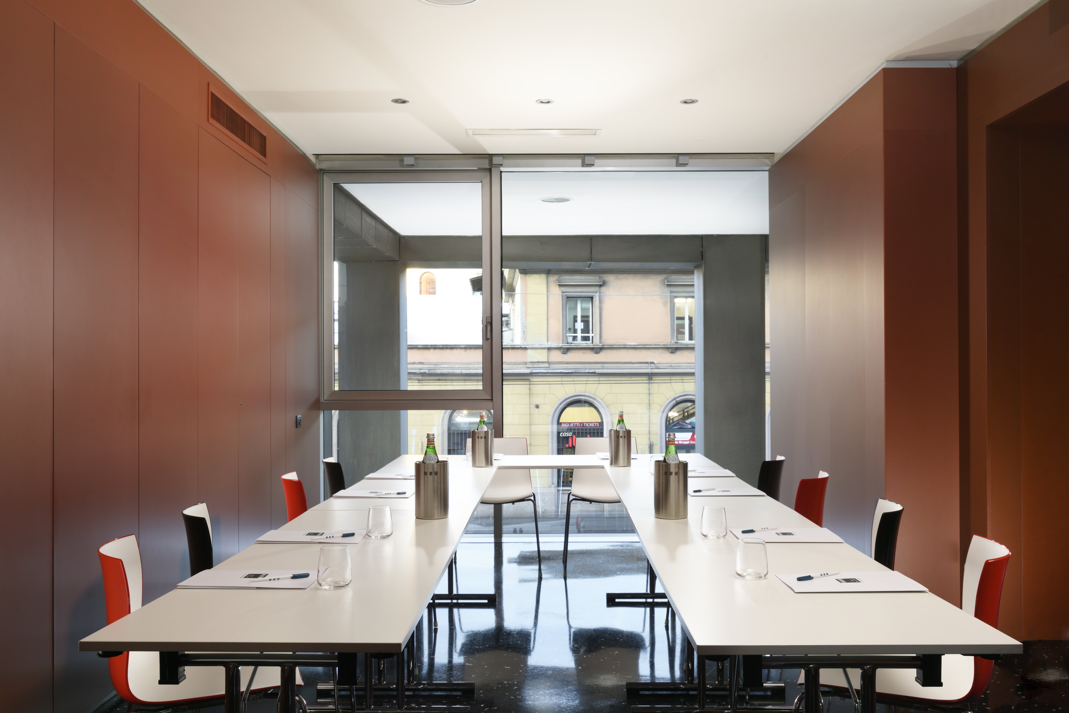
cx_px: 534
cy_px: 356
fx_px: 1040
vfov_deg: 37.9
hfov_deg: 54.4
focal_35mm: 35
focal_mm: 35
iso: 400
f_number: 13
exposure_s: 1/250
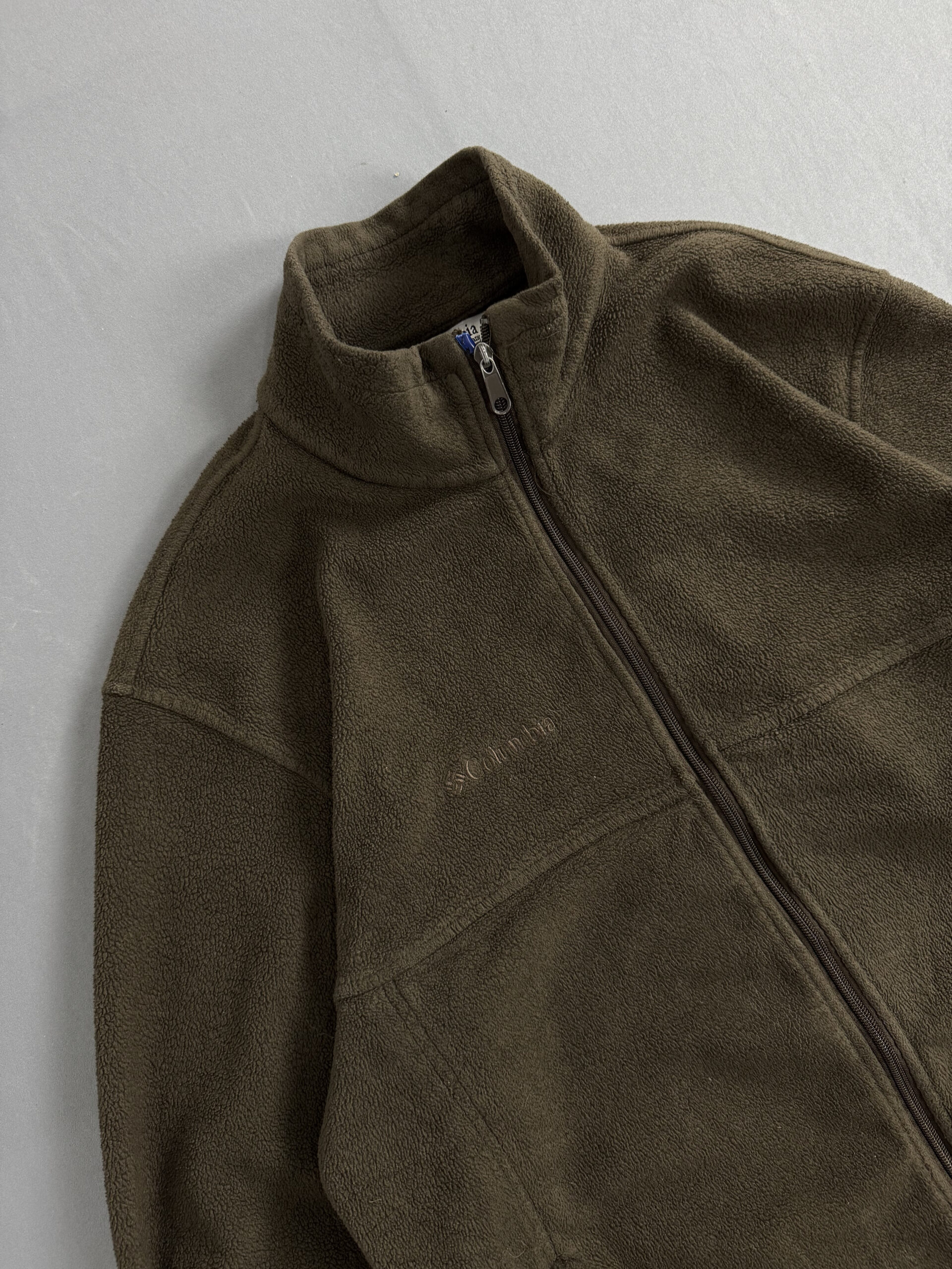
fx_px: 880
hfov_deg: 56.8
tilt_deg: -84.1
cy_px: 634
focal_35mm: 24
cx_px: 476
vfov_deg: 71.6
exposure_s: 1/60
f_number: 1.78
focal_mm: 6.76
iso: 250
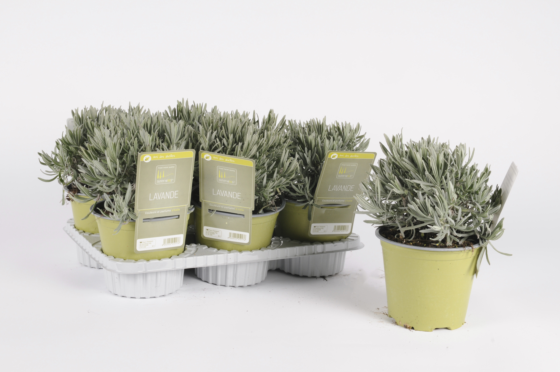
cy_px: 186
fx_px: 886
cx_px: 280
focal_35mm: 57
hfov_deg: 35.1
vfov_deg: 23.7
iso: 200
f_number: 16
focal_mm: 38
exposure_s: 1/200
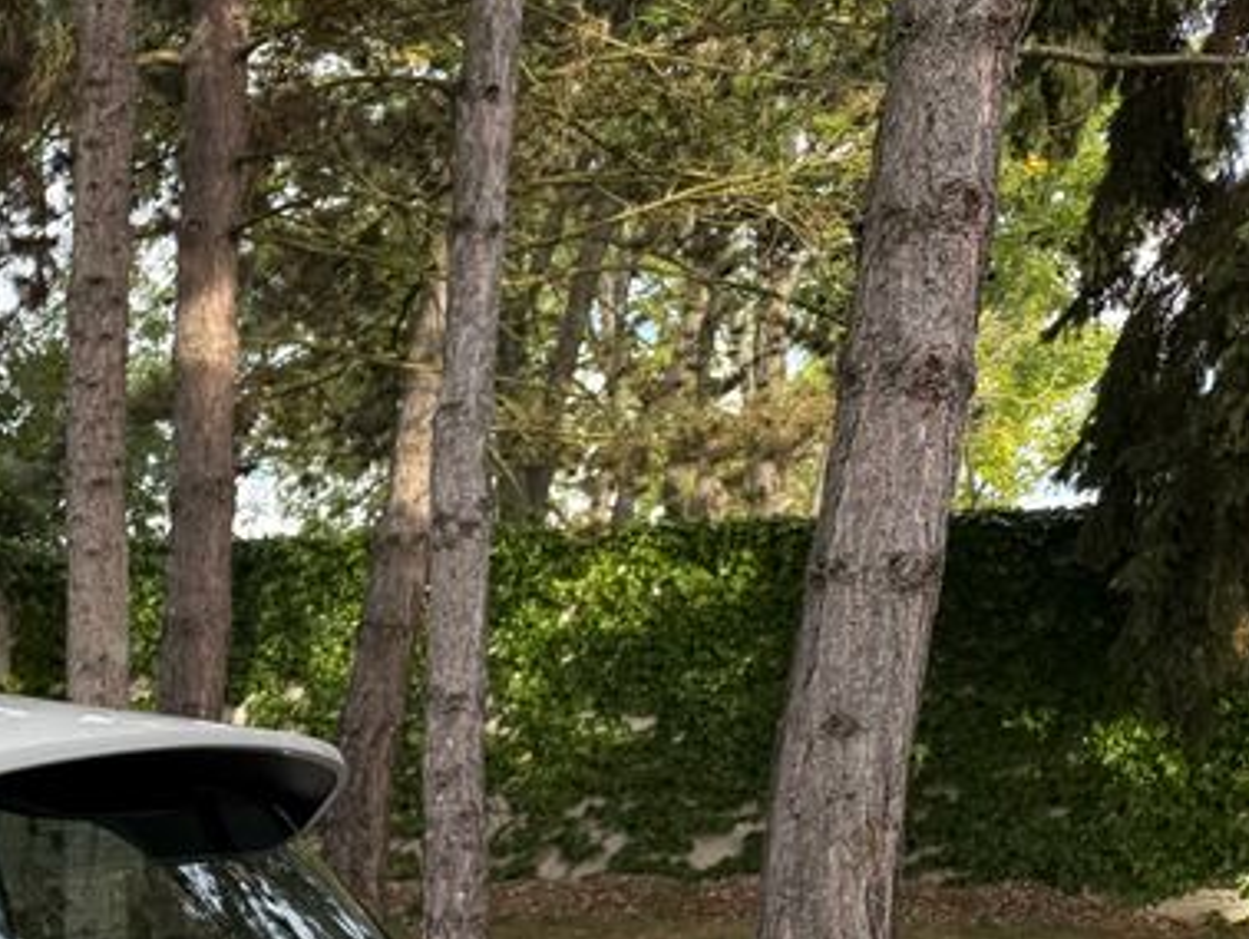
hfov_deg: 25.8
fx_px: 2347
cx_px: -350
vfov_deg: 20.8
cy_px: 1187
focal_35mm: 65
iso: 80
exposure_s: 1/683
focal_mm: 6.76
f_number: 1.78
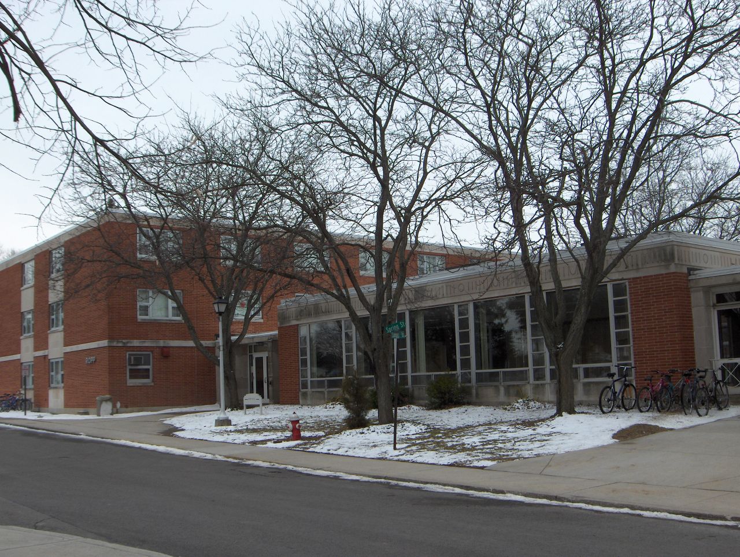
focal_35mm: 39
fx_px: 835
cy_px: 278
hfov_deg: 47.8
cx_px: 370
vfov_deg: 36.9
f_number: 4.8
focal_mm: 8
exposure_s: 1/457
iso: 100
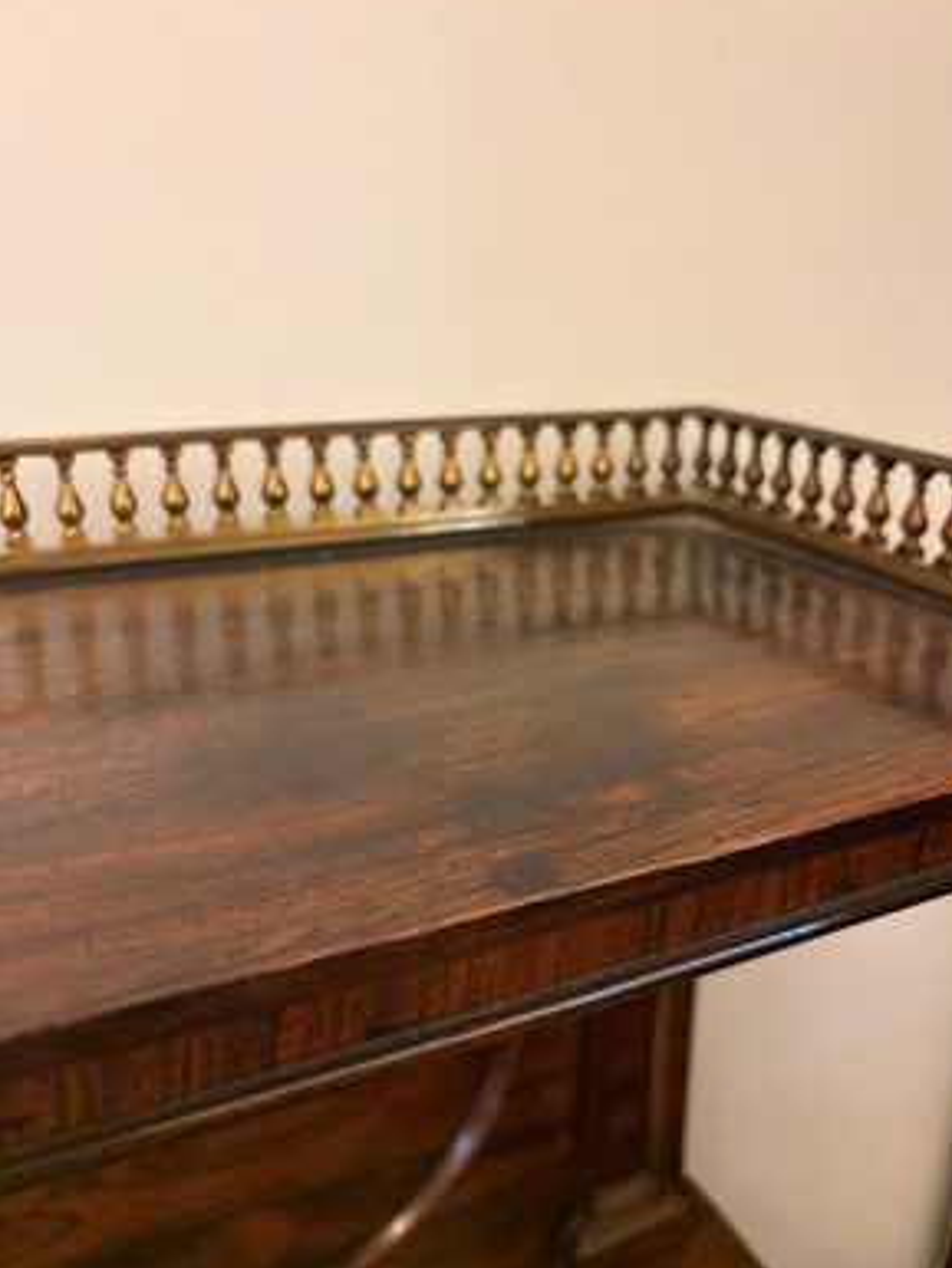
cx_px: 491
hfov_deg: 51.4
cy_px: 616
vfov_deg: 65.3
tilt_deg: -16.9
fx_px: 990
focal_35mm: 27
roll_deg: -1.5
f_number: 1.6
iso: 400
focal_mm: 5.96
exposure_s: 1/50
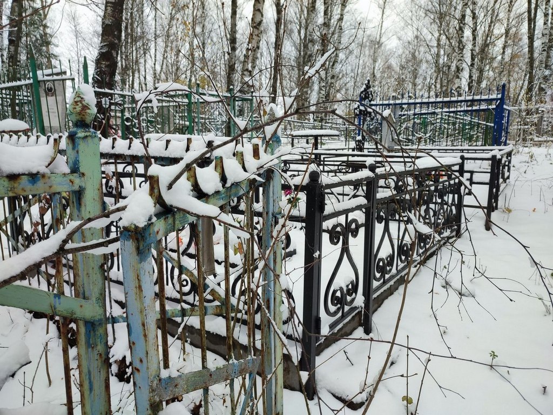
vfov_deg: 54.9
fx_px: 399
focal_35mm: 25
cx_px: 276
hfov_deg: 69.4
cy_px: 208
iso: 89
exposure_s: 1/100
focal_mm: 6.04
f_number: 1.9
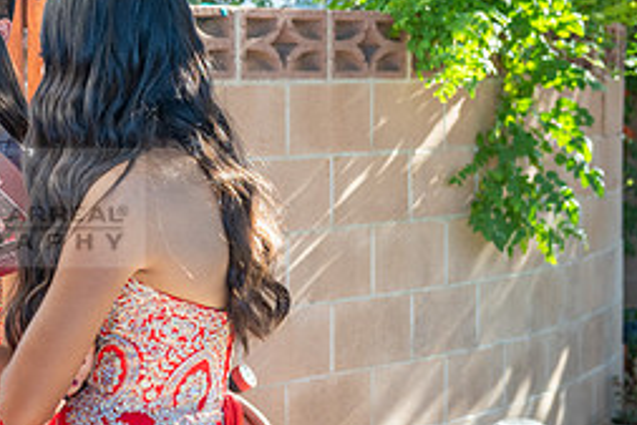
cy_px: 207
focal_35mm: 126
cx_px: -68
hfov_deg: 15.8
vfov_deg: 10.9
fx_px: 2231
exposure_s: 1/200
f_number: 5
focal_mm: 55
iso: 400
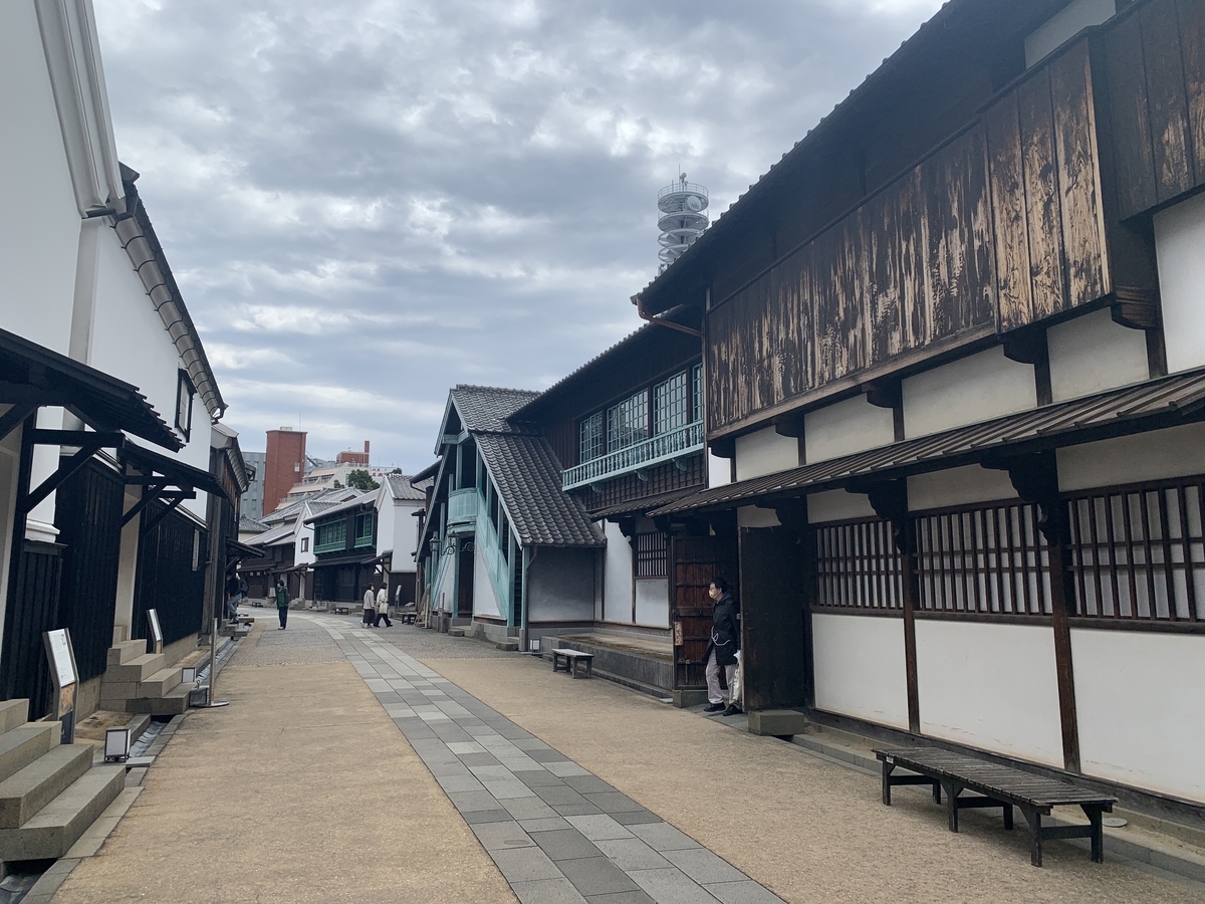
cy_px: 452
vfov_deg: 53.1
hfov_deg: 67.3
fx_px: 905
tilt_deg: +8.1
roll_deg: +0.3
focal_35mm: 26
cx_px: 602
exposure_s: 1/3086
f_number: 1.8
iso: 25
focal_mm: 4.25
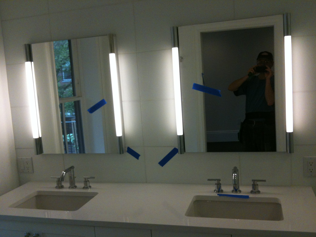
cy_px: 118
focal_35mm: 35
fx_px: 320
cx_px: 158
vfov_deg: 40.7
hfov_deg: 52.6
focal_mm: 3.85
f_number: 2.8
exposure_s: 1/120
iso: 125
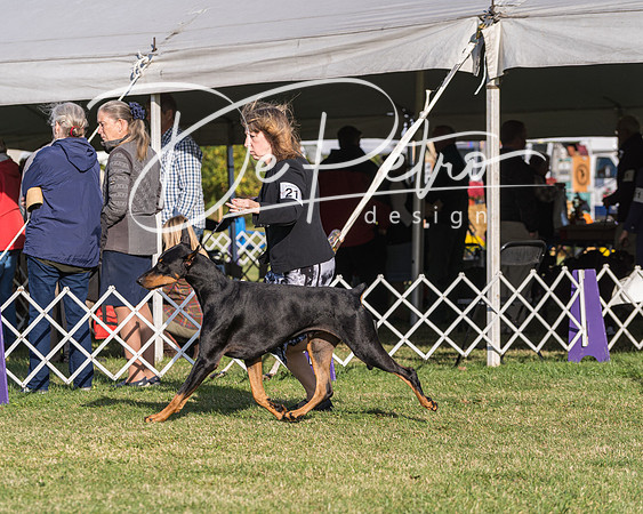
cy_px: 257
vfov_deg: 9.7
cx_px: 322
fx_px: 3021
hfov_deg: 12.2
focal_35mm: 159
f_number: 5.6
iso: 250
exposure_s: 1/1000
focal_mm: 141
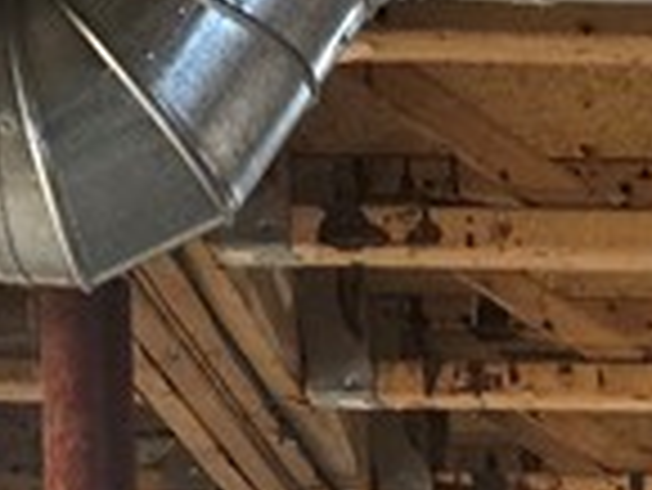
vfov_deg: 7.9
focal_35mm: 162
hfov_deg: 11.8
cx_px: 872
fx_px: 3054
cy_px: 1470
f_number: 1.8
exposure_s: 1/120
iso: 800
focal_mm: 5.4
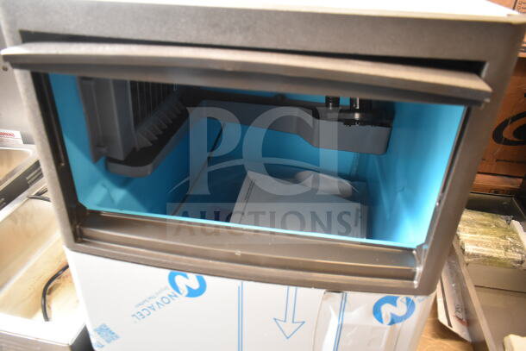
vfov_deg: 48.0
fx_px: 395
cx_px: 263
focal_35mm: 27
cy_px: 176
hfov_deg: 67.4
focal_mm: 18
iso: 1600
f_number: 3.5
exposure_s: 1/40
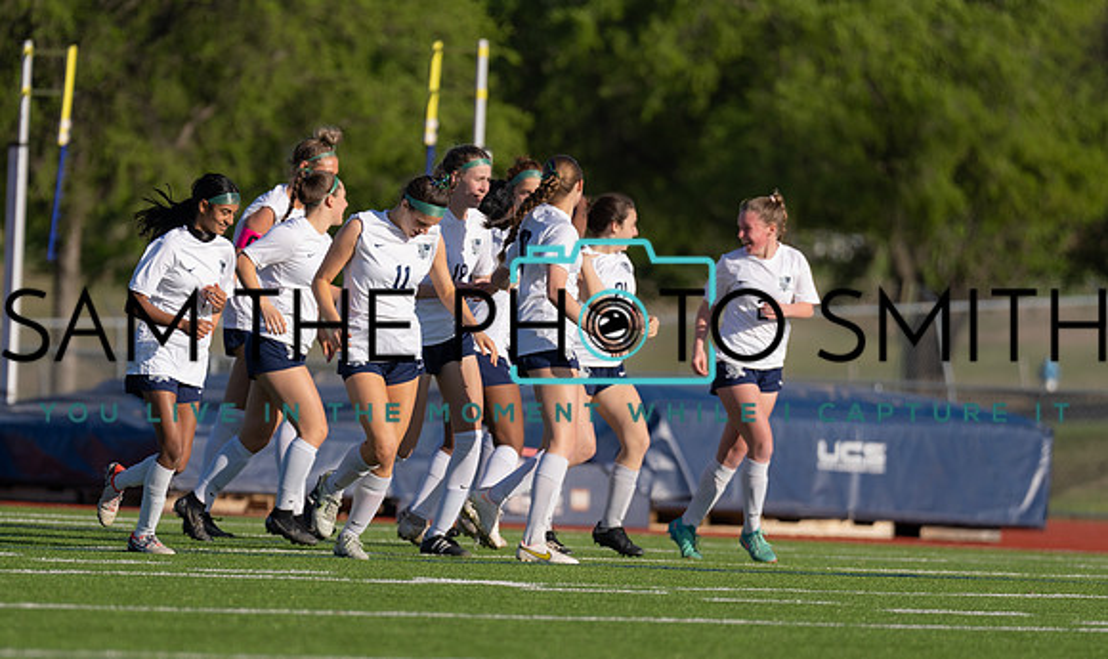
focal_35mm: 360
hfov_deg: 5.9
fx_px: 10729
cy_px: 392
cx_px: 475
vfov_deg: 3.5
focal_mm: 200
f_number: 2.8
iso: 100
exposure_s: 1/2000
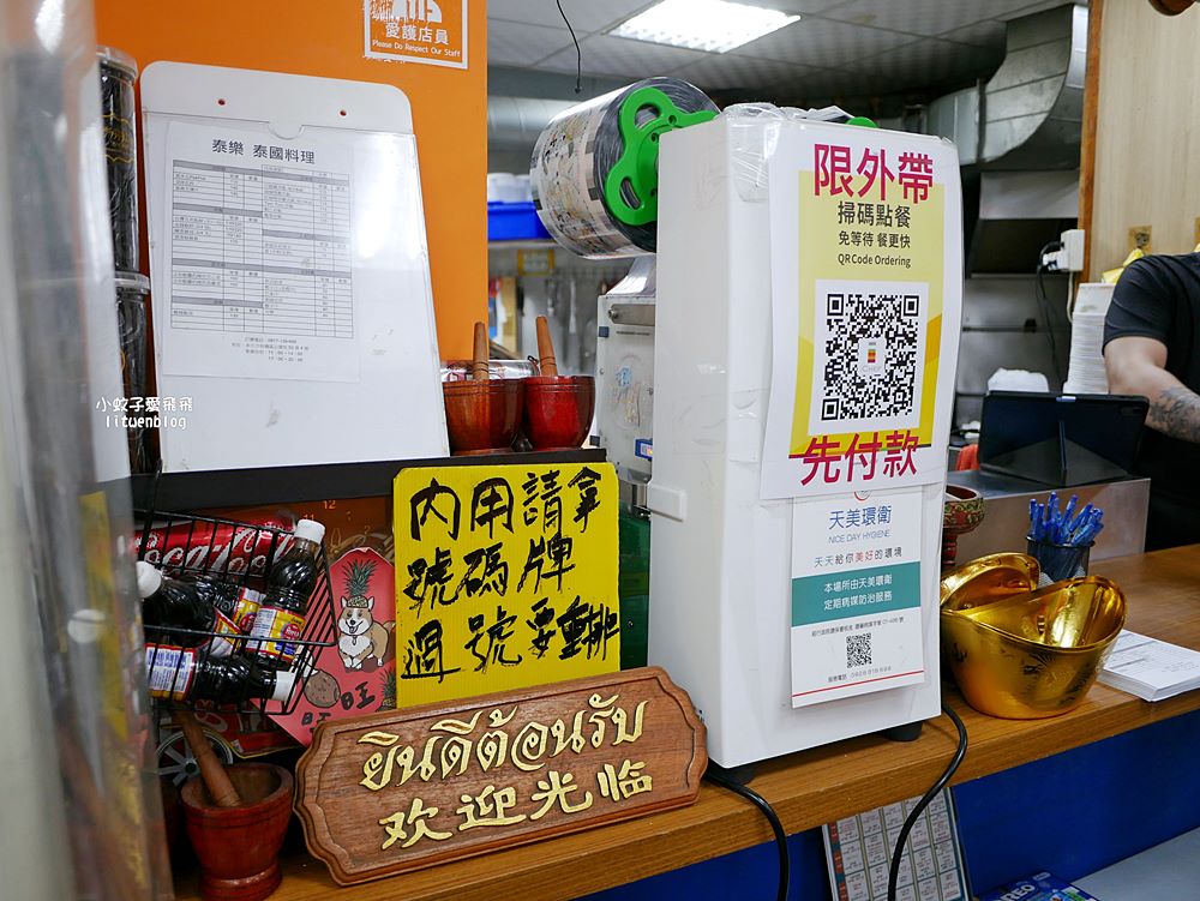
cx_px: 600
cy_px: 450
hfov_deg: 63.4
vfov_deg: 49.8
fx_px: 971
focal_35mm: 28
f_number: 2.5
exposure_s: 1/60
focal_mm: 14
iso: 400
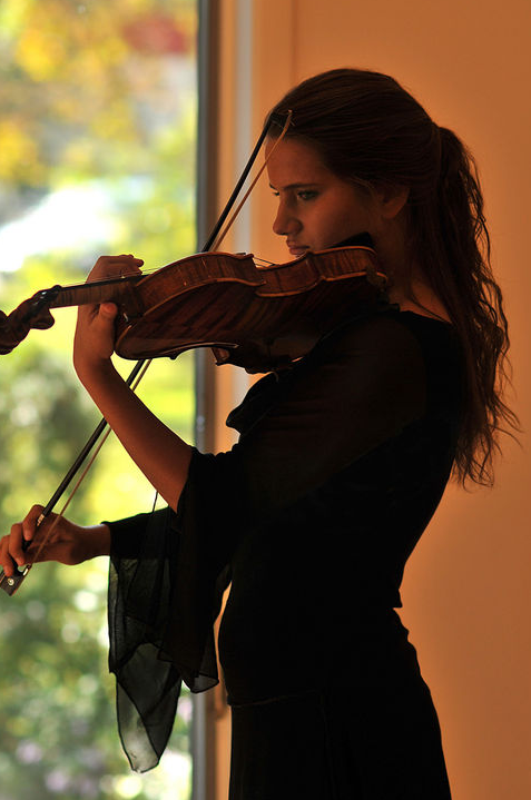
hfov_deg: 8.6
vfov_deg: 12.9
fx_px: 3543
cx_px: 220
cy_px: 359
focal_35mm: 160
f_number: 2.8
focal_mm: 85
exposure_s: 1/400
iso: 250
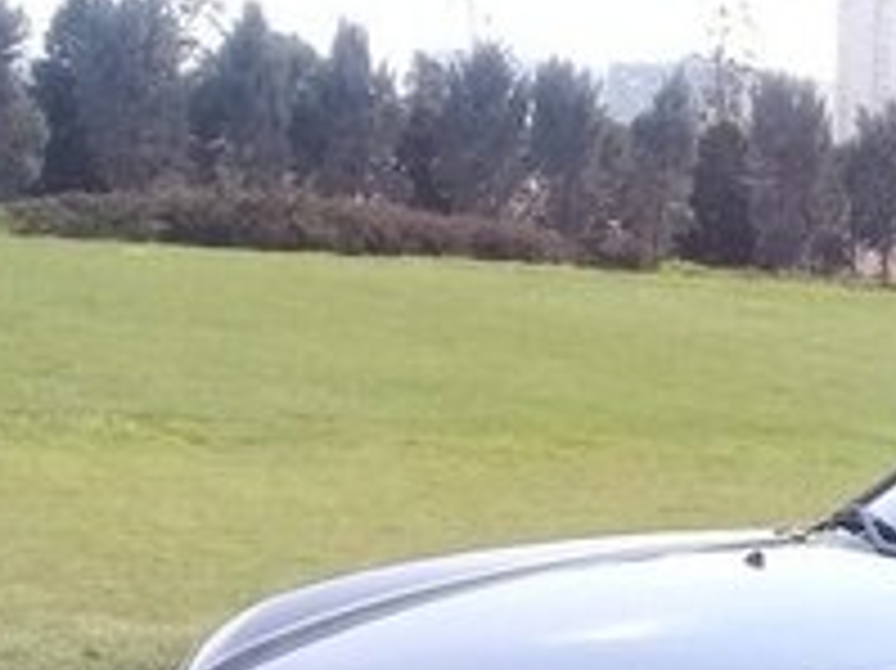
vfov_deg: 13.7
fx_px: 2664
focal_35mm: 103
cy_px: 911
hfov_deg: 16.9
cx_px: 1423
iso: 50
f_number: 2.2
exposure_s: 1/707
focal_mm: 3.3
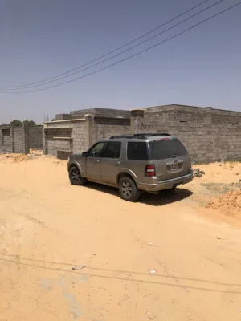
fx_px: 260
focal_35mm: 28
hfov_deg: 49.7
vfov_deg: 63.4
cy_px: 160
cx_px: 120
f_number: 1.8
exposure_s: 1/3690
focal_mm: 4
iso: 20
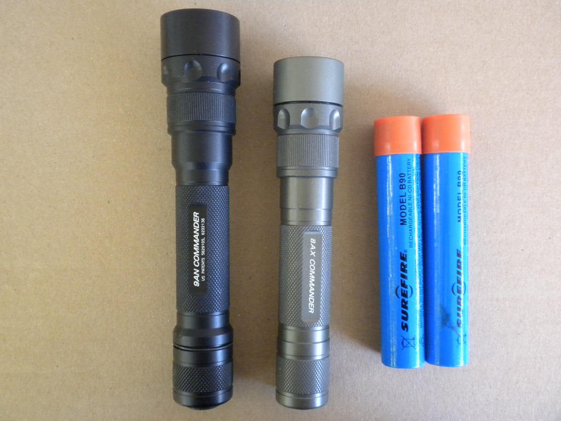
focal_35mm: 37
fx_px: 600
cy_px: 210
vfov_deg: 38.7
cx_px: 280
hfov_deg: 50.1
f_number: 3.5
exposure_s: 1/27.5
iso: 400
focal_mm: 6.6
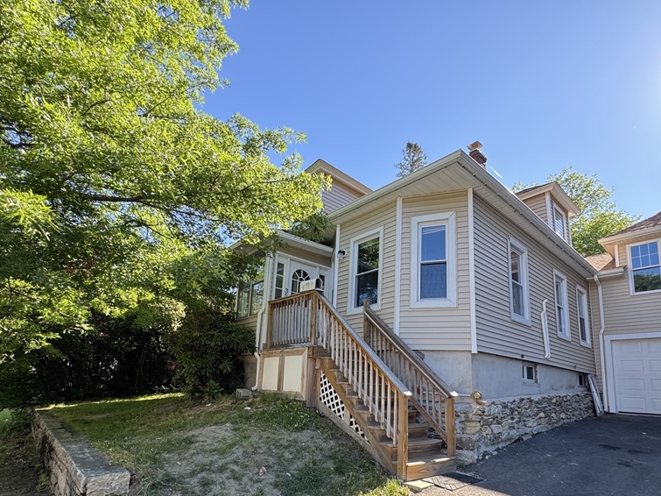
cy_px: 331
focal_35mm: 19
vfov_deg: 66.8
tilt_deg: +8.8
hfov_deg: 84.6
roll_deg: -3.3
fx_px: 363
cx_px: 341
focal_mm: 2.22
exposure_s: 1/117
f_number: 2.2
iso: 40
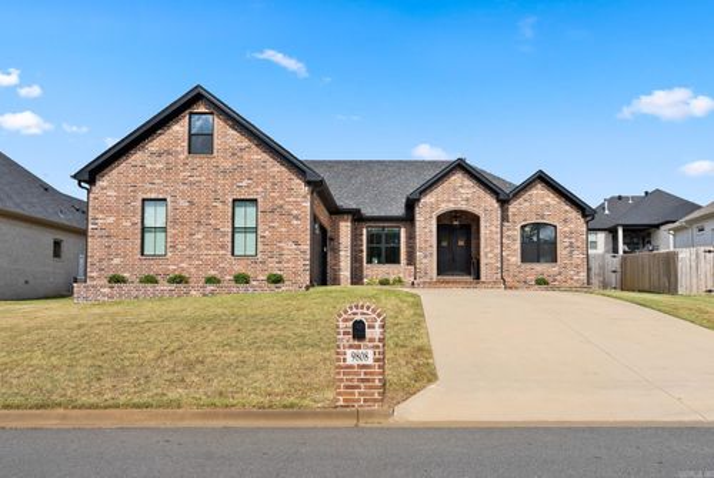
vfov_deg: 53.3
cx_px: 357
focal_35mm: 24
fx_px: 477
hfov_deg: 73.7
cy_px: 239
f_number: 8
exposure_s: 1/50
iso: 100
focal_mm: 24
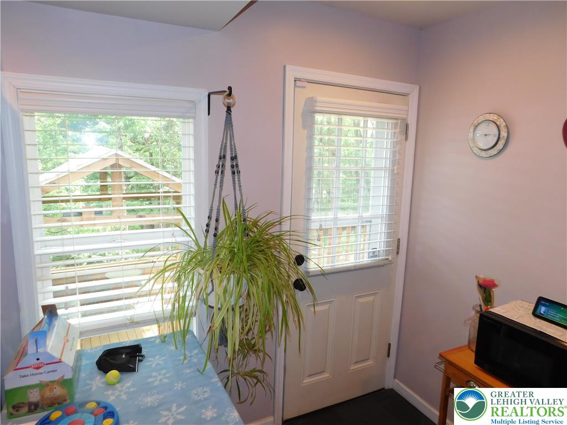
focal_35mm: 23
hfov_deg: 73.9
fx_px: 377
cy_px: 212
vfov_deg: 58.9
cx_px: 284
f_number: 3
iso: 125
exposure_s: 1/40
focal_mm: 4
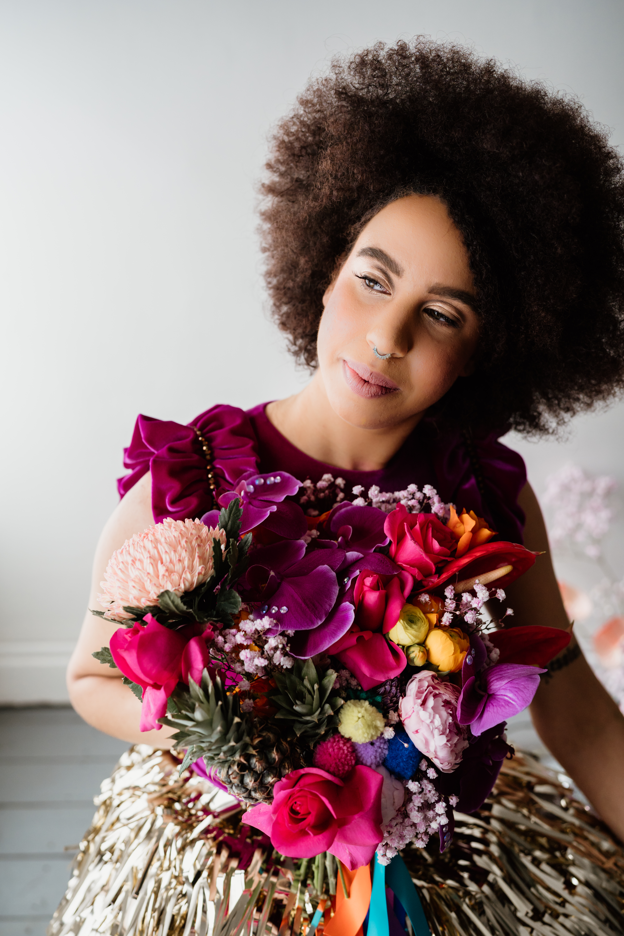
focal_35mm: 35
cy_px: 468
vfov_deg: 54.4
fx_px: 910
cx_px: 312
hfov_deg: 37.9
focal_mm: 35
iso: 320
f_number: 2.5
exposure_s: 1/1250
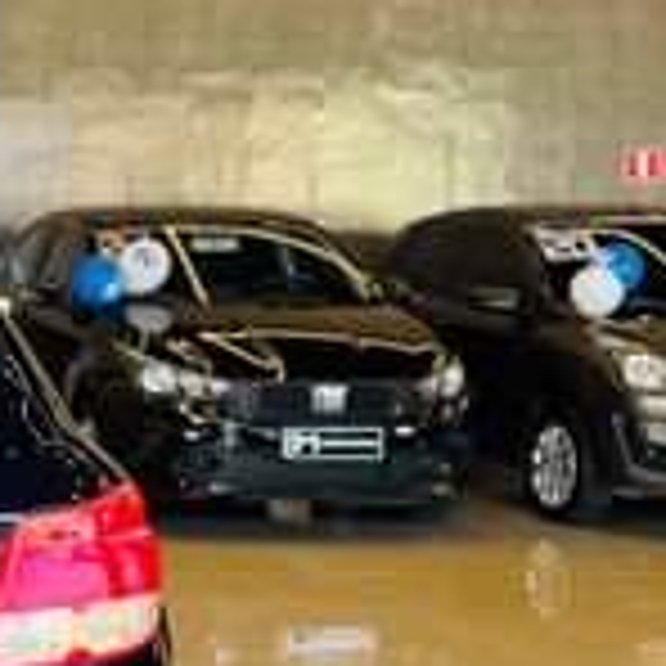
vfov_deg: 23.6
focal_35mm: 73
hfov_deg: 19.9
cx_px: -382
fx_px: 1589
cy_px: 432
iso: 50
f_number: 1.5
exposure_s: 1/120
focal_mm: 5.7
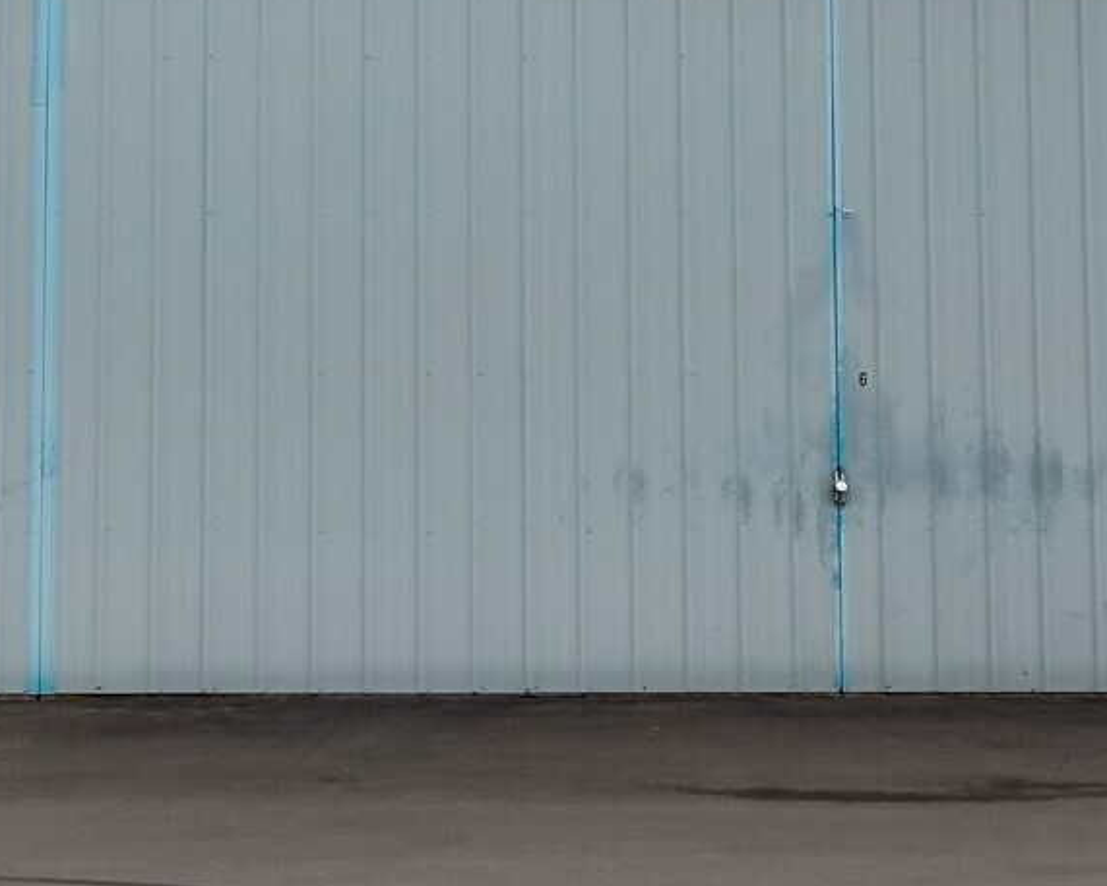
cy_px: 290
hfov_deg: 28.1
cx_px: 355
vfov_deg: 22.7
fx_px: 2195
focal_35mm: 67
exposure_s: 1/200
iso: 100
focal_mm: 16
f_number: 8
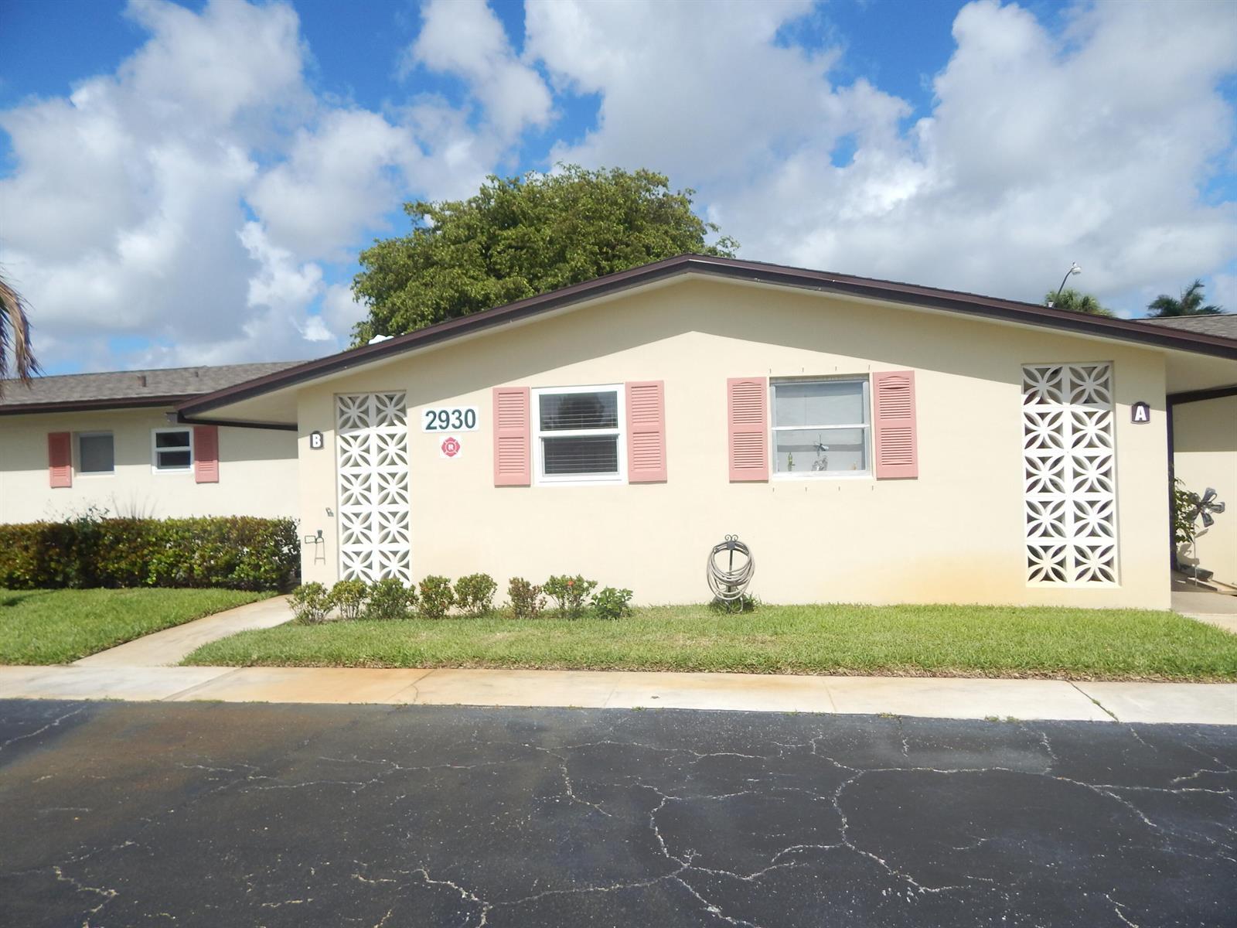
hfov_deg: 76.4
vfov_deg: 61.1
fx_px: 786
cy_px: 464
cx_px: 618
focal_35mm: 22
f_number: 6
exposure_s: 1/1250
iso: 125
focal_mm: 4
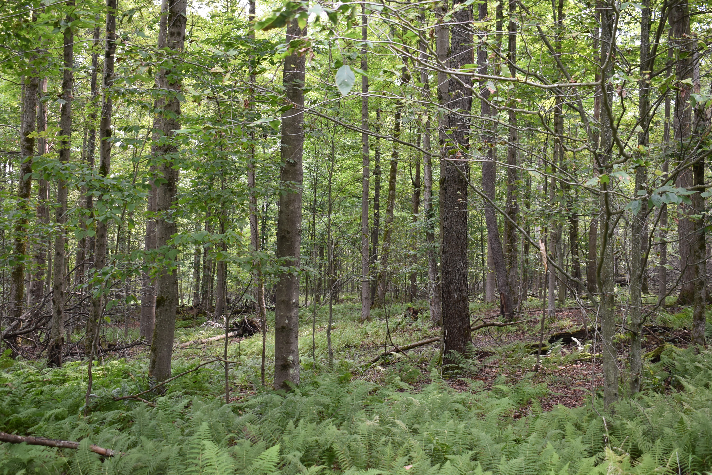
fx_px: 802
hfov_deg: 47.9
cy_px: 233
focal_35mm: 41
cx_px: 346
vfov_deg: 33.0
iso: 400
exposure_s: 1/80
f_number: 4.5
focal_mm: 25
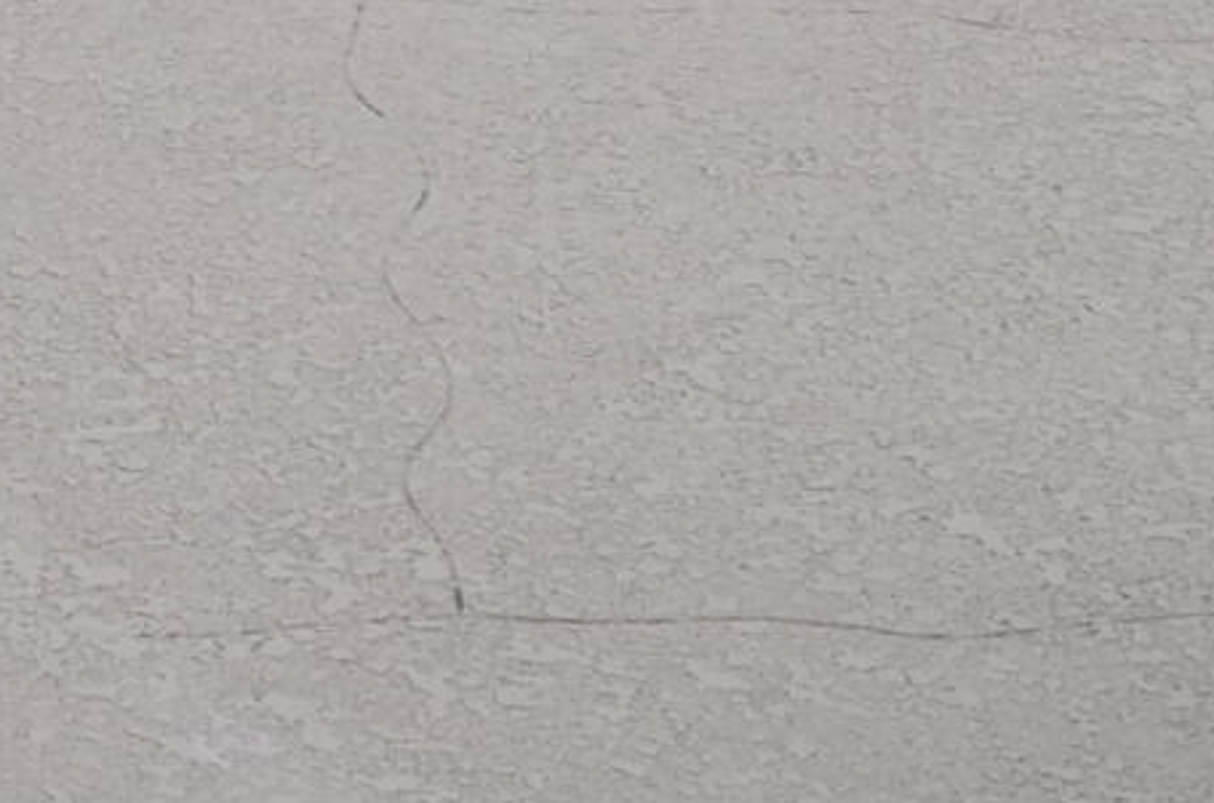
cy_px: -1151
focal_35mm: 178
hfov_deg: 10.8
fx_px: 5988
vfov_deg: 7.2
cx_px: -1019
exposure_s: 1/250
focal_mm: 18
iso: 200
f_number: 8
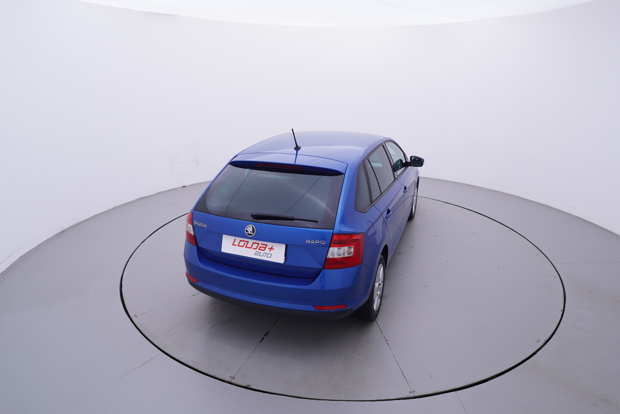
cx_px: 310
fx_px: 388
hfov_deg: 77.3
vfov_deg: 56.2
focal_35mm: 22
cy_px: 207
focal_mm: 15
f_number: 5
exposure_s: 1/80
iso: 200
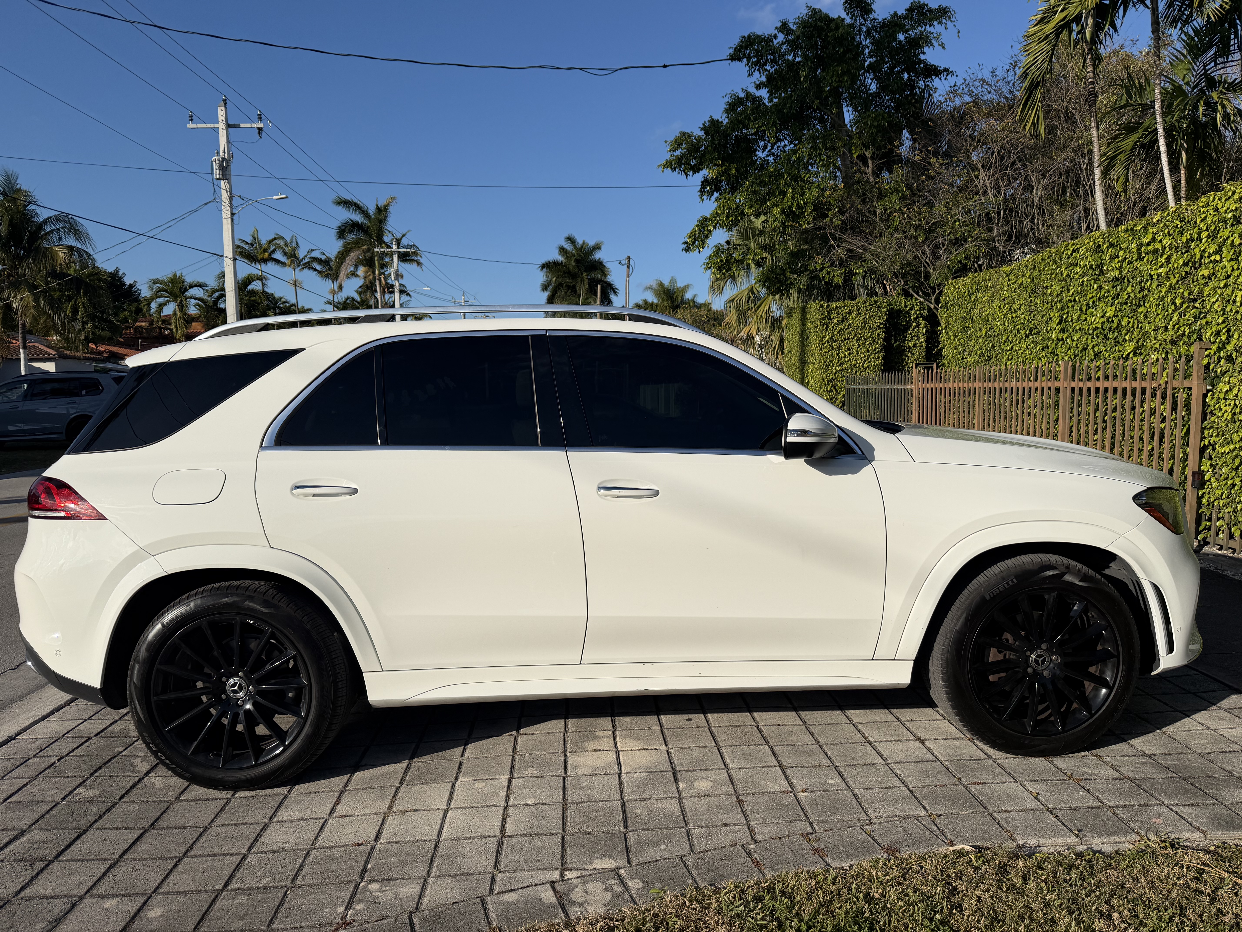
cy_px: 466
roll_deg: +0.6
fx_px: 861
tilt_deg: -5.5
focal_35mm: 24
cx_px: 621
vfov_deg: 56.8
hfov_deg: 71.6
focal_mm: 6.76
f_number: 1.78
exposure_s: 1/10309
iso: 80
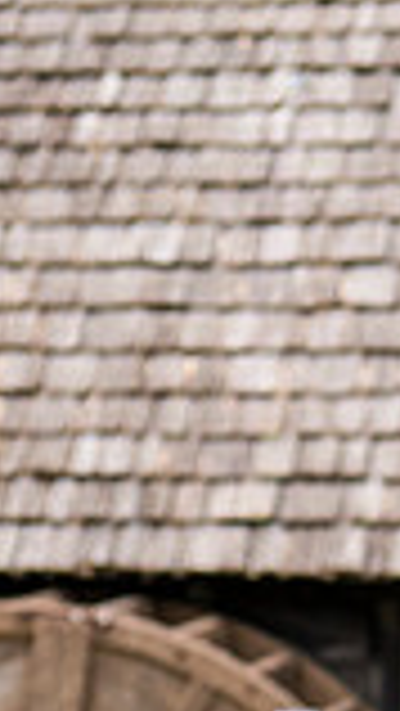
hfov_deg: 4.4
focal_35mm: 274
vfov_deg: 7.8
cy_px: 625
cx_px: 645
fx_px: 5161
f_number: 3.5
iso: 500
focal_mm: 58
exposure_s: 1/1250
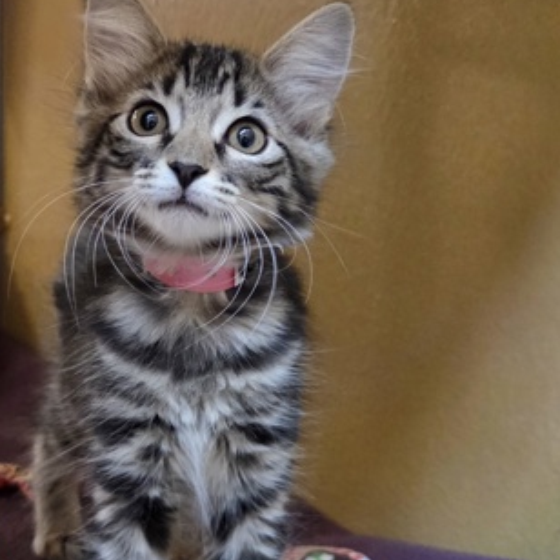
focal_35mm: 37
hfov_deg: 44.4
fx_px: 677
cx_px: 193
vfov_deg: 44.7
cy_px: 338
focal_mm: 5.4
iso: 800
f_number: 1.8
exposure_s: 1/120
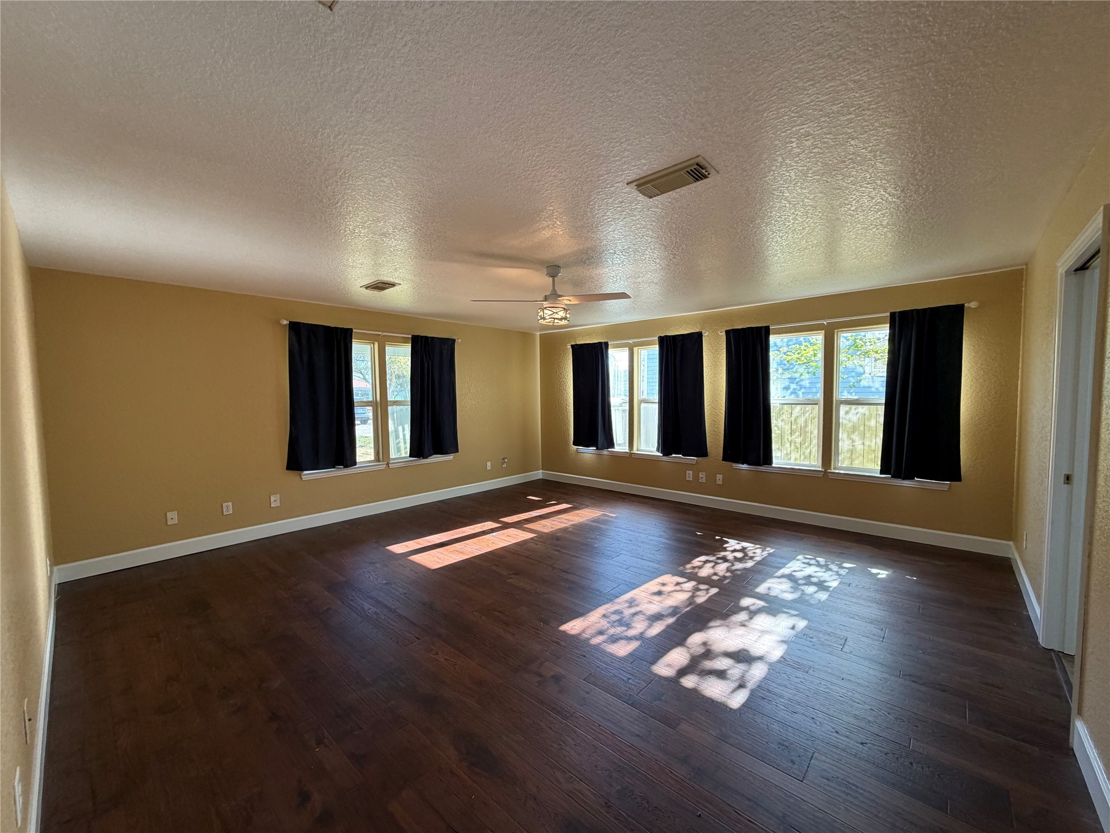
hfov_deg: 102.1
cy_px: 416
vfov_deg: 85.7
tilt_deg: -2.9
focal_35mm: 14
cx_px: 555
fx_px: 449
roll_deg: +0.8
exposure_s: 1/121
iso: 160
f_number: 2.2
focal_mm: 2.22
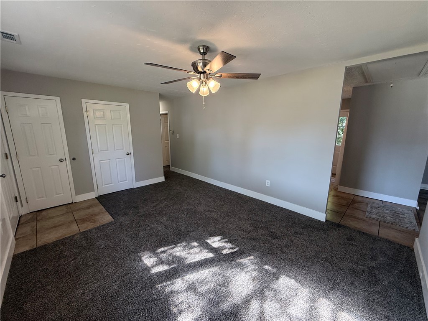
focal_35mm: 14
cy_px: 160
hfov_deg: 102.1
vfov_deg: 85.7
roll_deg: +0.1
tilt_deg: -9.7
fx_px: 173
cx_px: 214
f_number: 2.2
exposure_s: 1/120
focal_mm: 2.22
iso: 200
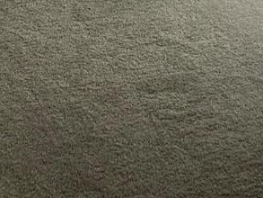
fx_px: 1079
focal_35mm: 142
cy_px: -338
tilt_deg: -6.3
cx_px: 32
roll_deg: -0.6
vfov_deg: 9.0
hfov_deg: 13.8
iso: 32
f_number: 1.6
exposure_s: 1/867
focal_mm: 5.1
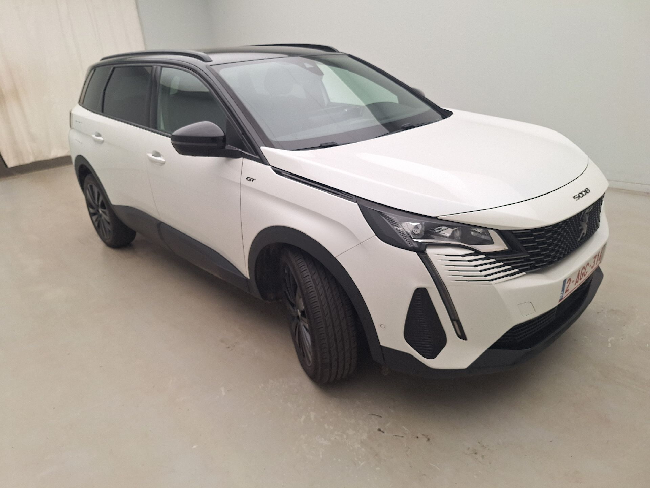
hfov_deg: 73.9
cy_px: 244
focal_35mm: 23
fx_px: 432
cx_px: 325
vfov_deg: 58.9
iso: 40
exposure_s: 1/118
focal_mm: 5.54
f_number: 1.8
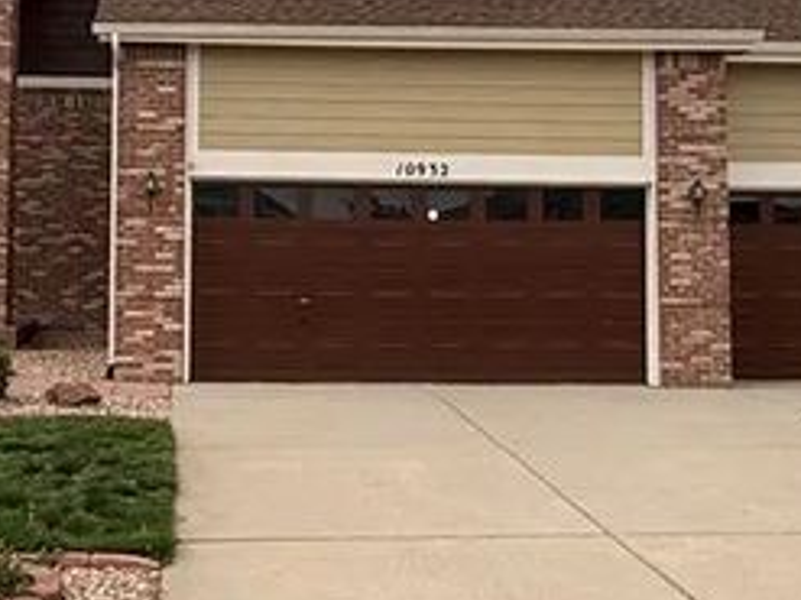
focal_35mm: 58
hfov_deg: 32.8
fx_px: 1341
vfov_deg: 25.1
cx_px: 224
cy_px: 198
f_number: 2.2
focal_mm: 2.22
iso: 50
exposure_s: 1/2092
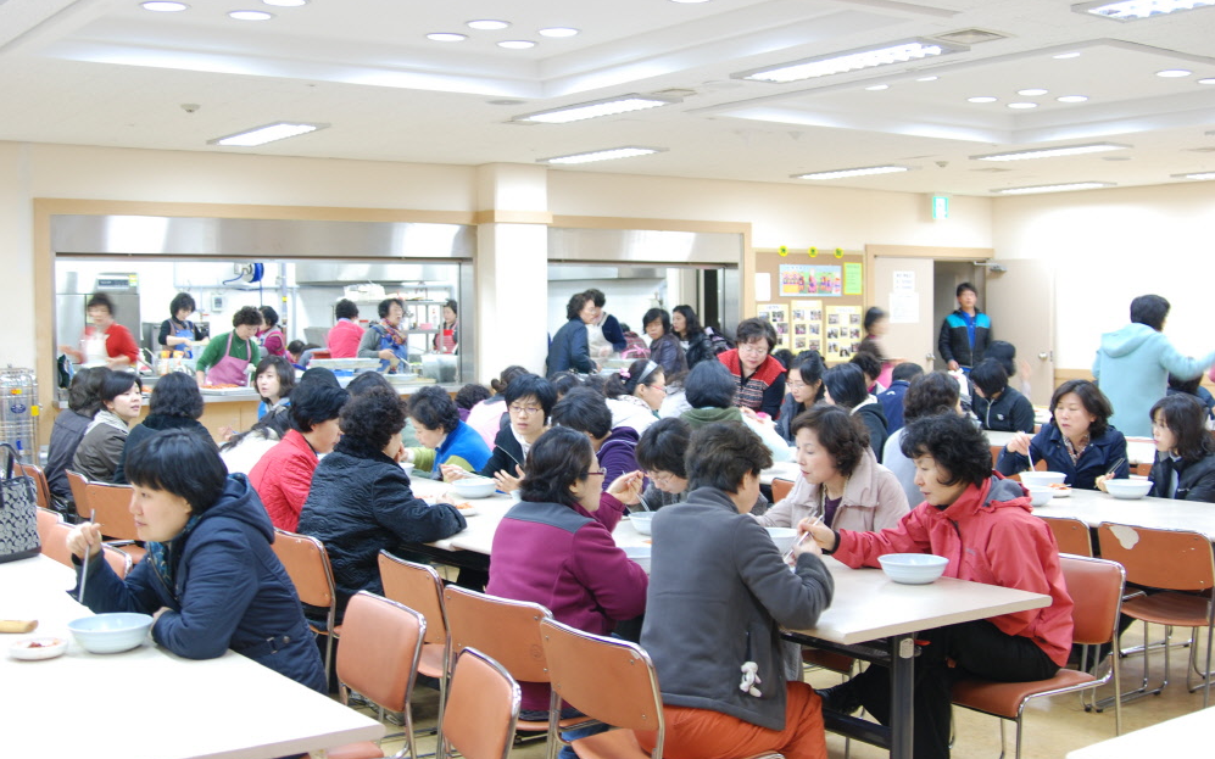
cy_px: 384
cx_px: 607
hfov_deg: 46.2
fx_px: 1424
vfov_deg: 29.9
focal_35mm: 43
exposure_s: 1/13
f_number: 2.8
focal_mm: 28
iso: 250
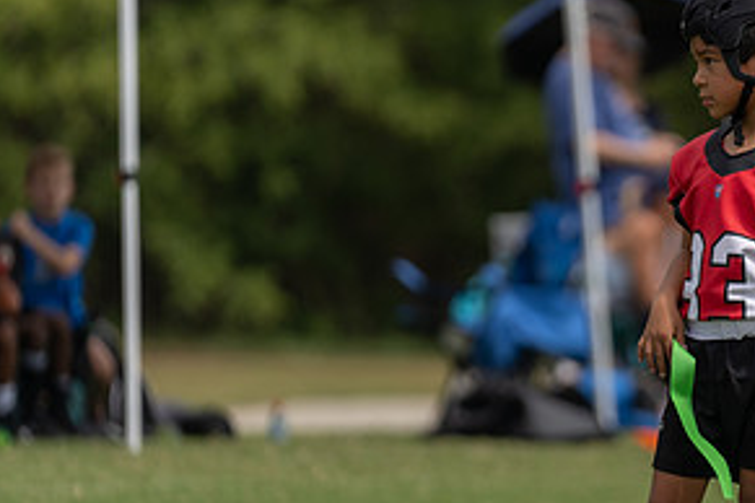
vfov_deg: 2.8
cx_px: 680
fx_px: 10276
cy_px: 307
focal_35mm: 490
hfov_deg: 4.2
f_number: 2.8
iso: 100
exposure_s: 1/2500
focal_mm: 200
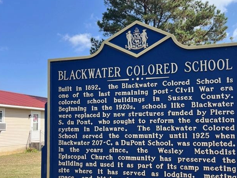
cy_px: 105
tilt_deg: +4.8
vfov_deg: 41.6
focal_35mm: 34
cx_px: 150
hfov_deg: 53.3
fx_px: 233
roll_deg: +0.9
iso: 50
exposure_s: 1/1252
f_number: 1.6
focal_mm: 5.1
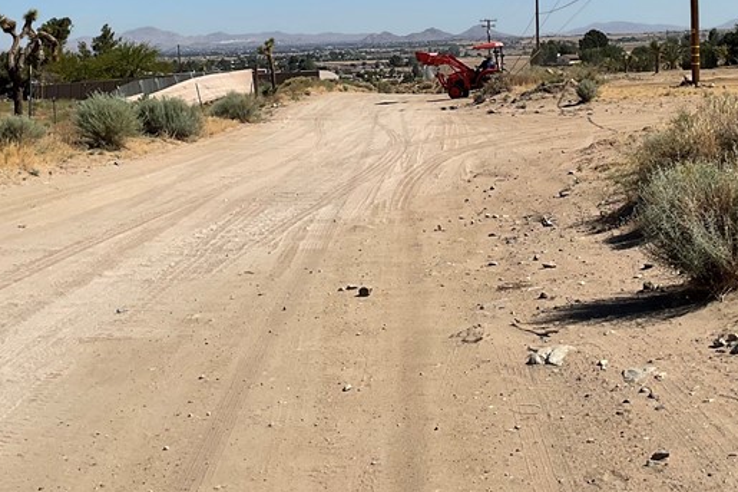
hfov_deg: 33.4
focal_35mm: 60
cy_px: 37
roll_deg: -0.4
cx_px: 413
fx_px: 1230
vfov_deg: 22.0
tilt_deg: -1.5
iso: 16
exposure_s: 1/3534
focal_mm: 3
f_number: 1.8
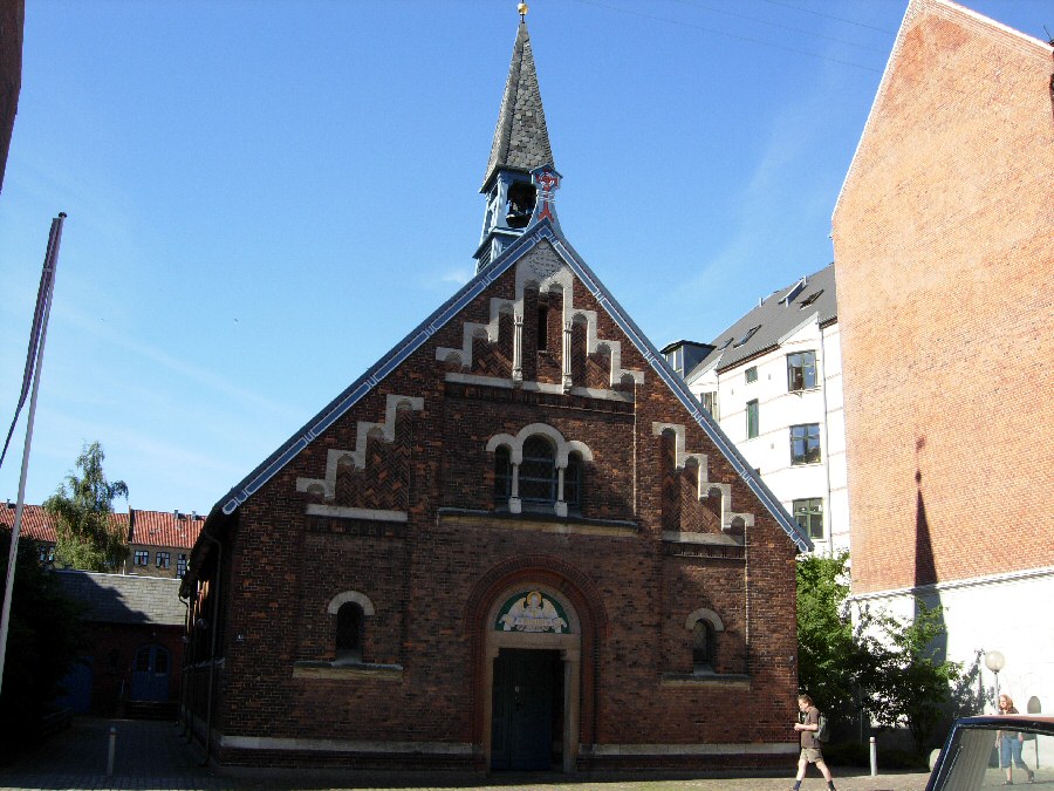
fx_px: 1096
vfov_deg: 39.7
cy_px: 396
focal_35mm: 36
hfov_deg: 51.4
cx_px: 527
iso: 50
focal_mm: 7.5
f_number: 5.4
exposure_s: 1/197
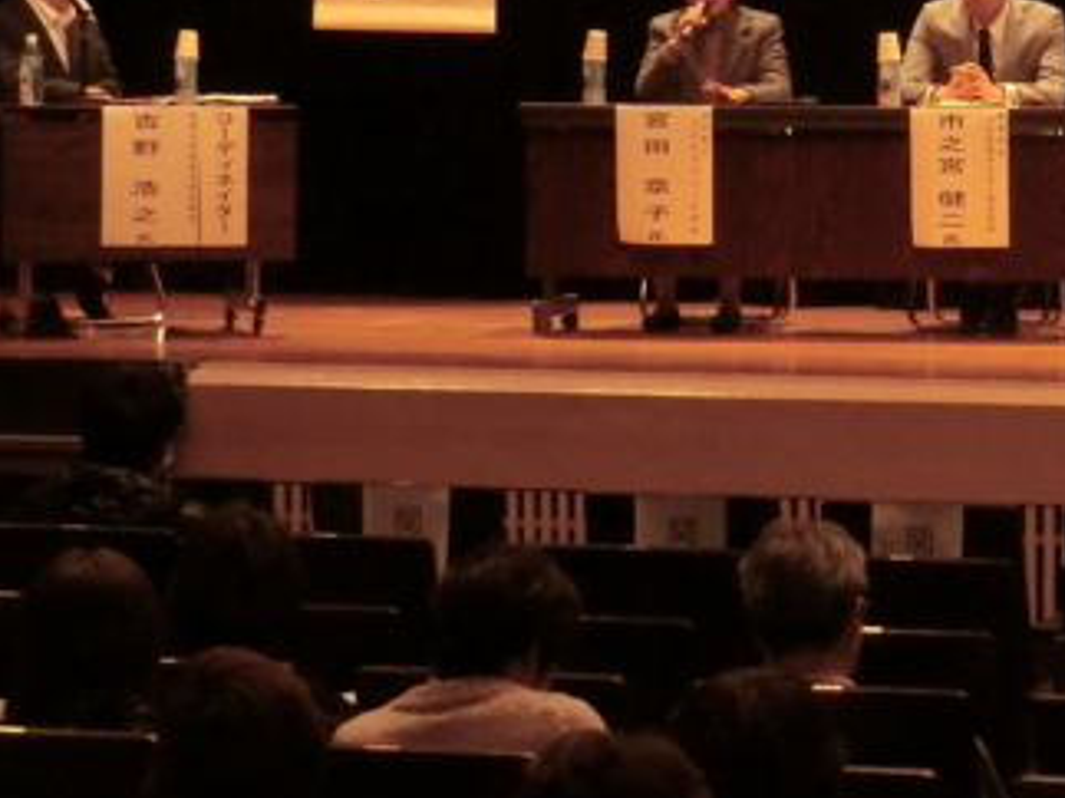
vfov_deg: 9.2
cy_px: 16
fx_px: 4952
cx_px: 1049
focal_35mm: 161
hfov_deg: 12.1
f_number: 4.4
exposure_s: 1/25
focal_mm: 11.6
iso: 400
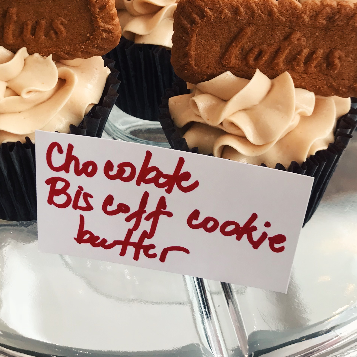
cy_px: 88
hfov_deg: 32.8
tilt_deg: -36.1
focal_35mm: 52
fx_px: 607
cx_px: 169
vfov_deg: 32.2
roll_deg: -1.9
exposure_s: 1/120
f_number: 1.8
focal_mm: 3.99
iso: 25
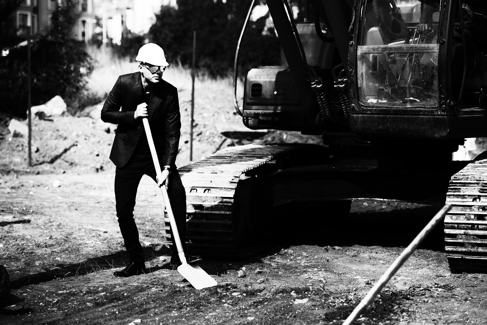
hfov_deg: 18.3
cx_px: 244
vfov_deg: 12.2
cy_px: 162
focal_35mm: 112
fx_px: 1515
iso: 100
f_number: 4
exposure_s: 1/1000
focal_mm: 112
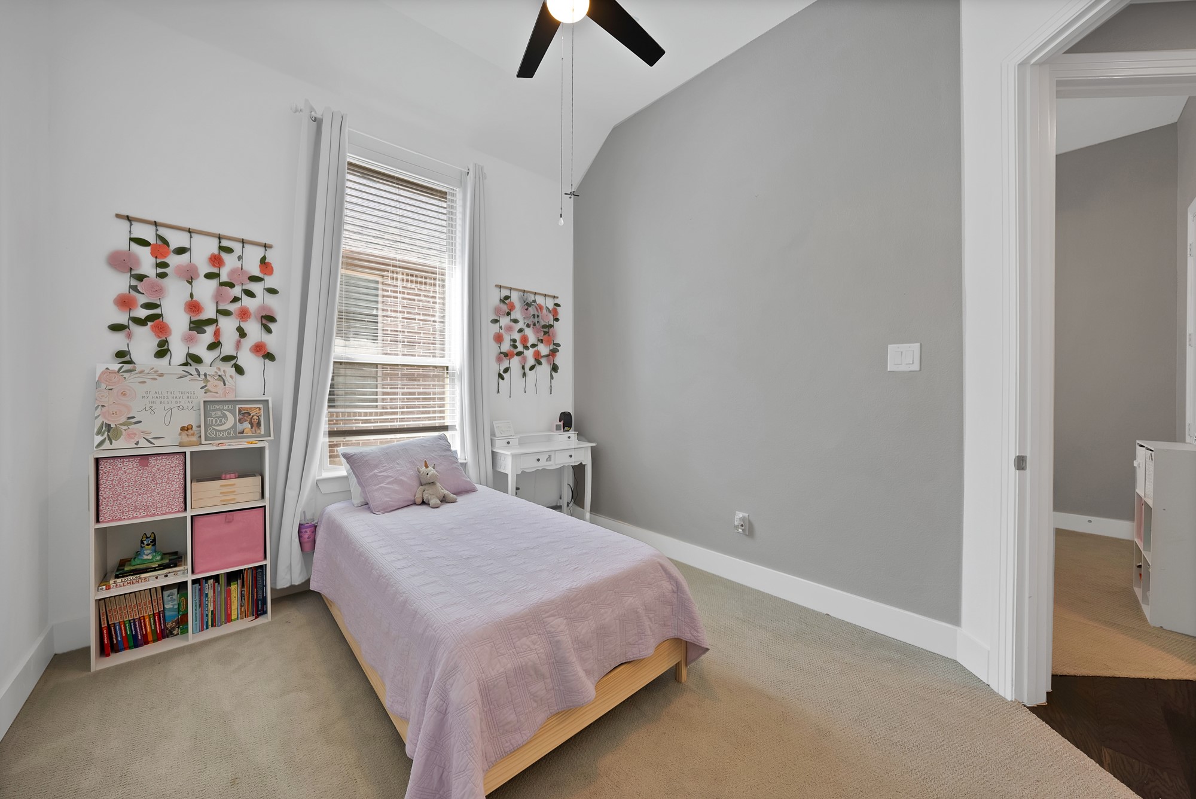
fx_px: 399
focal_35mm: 12
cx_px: 598
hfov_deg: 112.6
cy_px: 400
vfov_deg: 90.1
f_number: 9
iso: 640
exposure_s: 1/13
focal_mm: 12
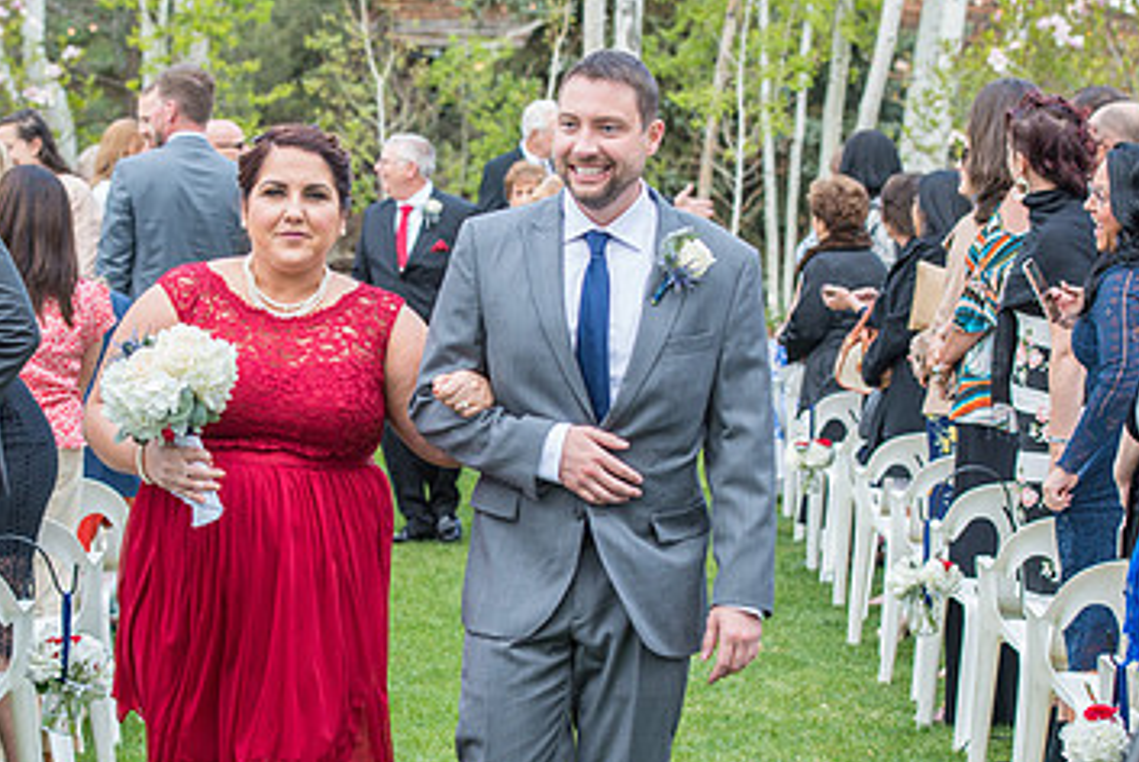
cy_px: 428
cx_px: 436
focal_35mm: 115
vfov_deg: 11.9
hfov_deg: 17.8
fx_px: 3641
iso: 400
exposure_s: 1/200
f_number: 5
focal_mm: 70
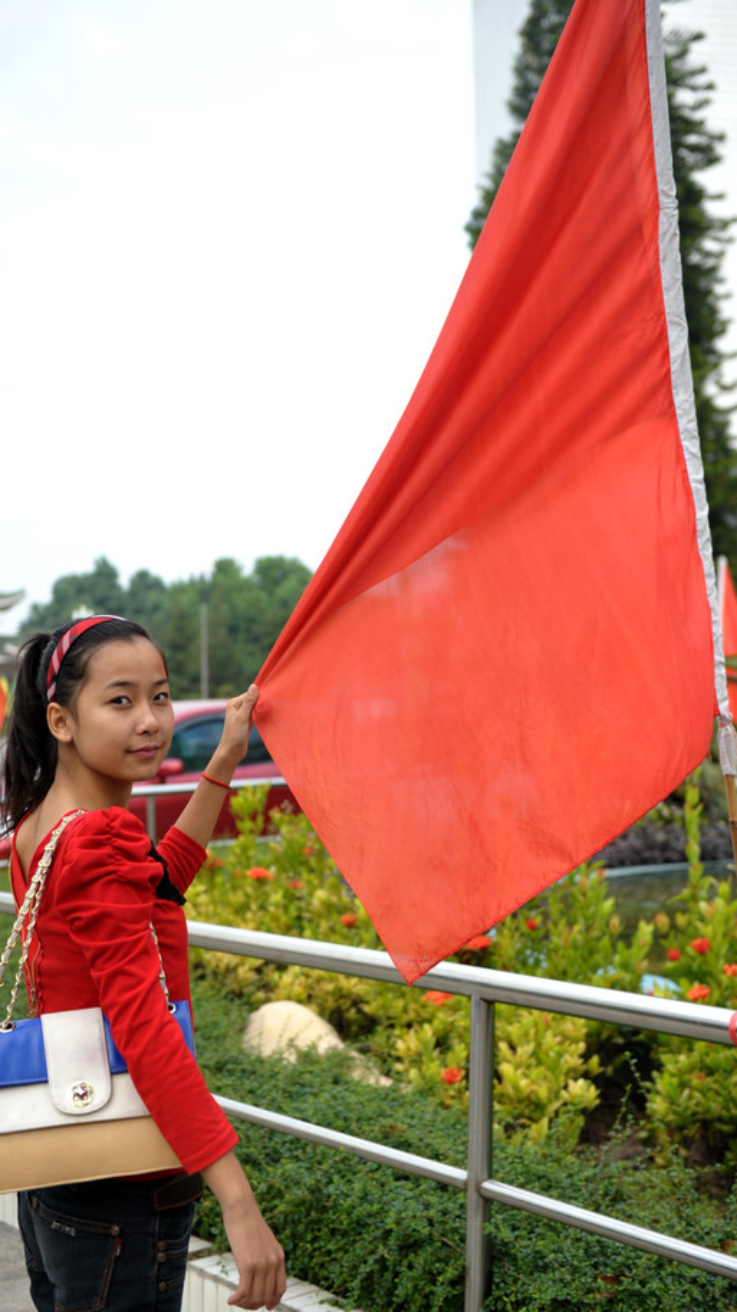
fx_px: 1634
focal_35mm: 47
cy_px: 697
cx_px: 299
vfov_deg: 43.7
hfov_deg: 25.4
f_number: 3.2
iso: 2000
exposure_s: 1/8000
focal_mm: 40
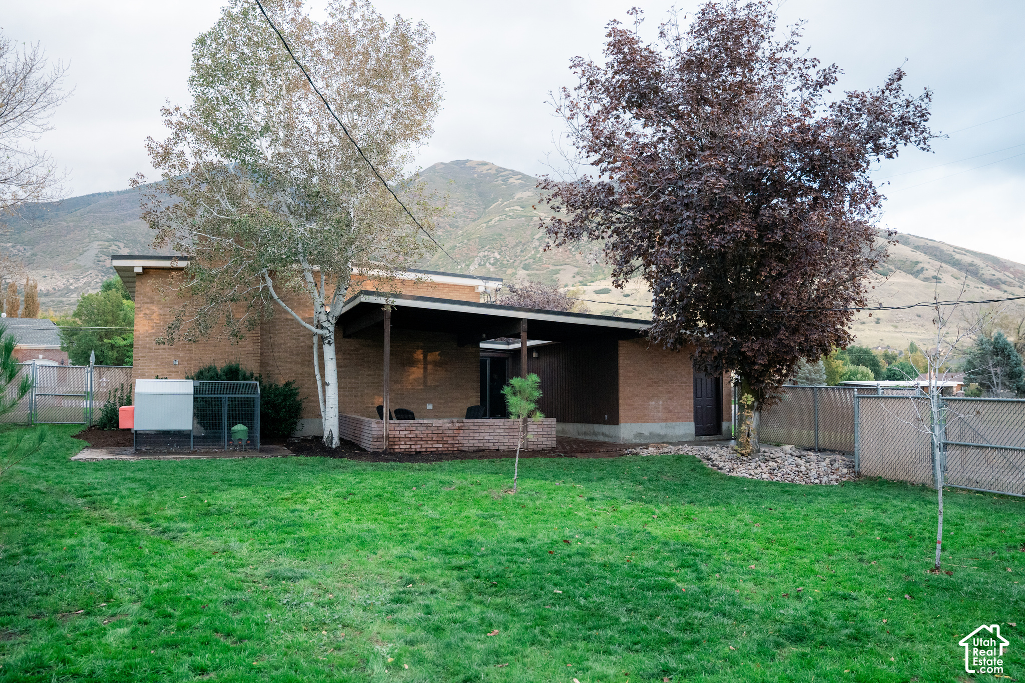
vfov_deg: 51.3
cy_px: 341
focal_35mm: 25
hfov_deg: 71.6
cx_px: 501
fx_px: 711
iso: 3200
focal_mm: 24
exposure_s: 1/320
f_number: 4
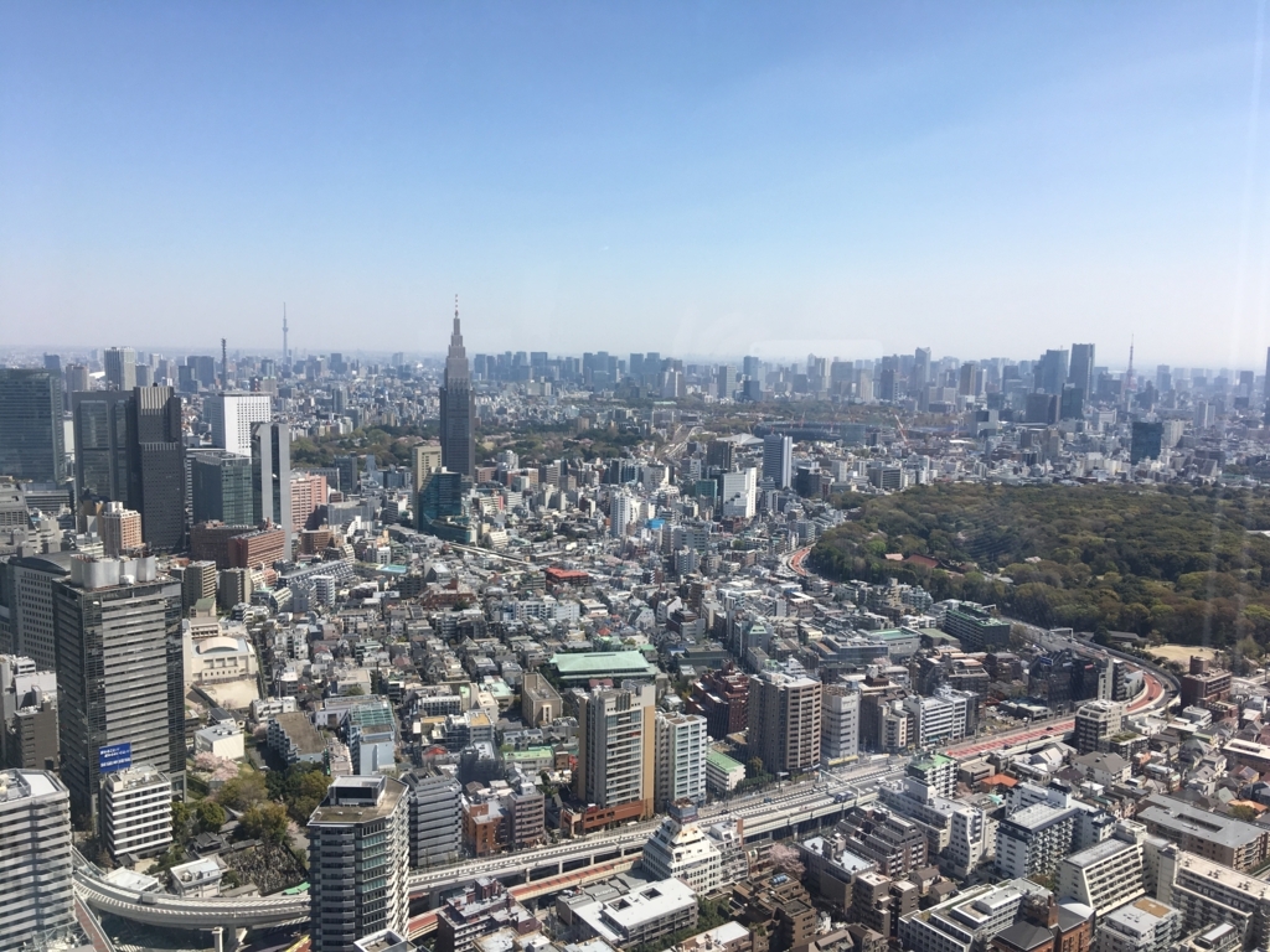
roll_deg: -1.5
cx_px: 635
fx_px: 1064
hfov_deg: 61.7
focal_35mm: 29
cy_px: 476
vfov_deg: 48.2
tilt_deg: -7.3
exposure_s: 1/390
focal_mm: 4.15
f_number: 2.2
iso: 25
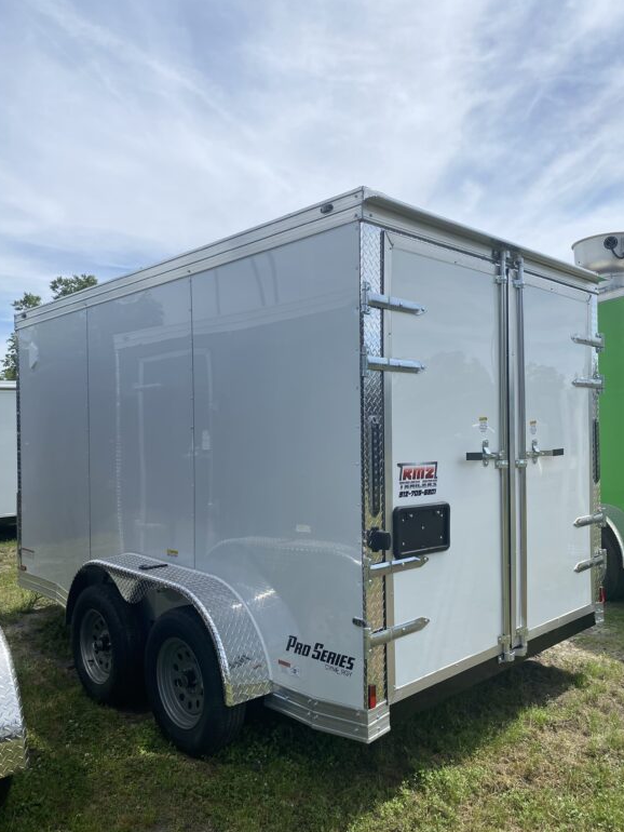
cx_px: 312
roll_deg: +1.7
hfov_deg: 51.4
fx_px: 649
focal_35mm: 27
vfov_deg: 65.3
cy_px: 426
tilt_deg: +2.7
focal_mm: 4.25
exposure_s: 1/4115
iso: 32
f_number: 1.8
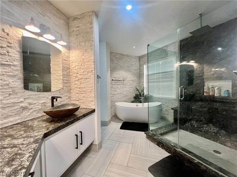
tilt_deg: -1.8
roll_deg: +0.8
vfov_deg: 89.9
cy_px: 88
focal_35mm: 13
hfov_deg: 106.2
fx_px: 89
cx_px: 118
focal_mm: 1.57
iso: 160
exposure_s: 1/120
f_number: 1.8
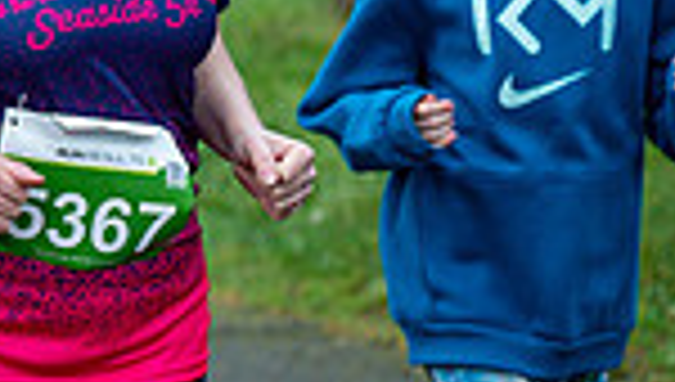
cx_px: -562
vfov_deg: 4.3
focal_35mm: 283
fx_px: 5074
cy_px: -2
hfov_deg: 7.4
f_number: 2.8
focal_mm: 70
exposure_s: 1/1250
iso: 640
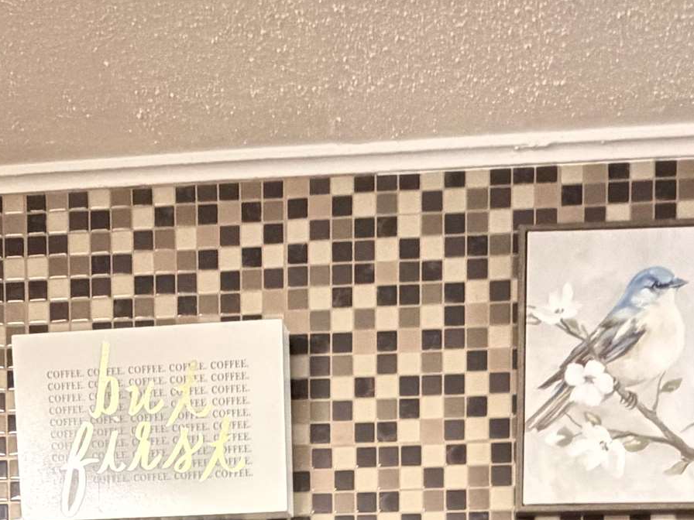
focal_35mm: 48
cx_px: 390
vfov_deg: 23.5
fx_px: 962
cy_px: 802
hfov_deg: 39.6
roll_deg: +0.9
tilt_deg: -1.4
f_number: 2.2
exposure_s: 1/30
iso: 1600
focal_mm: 2.22
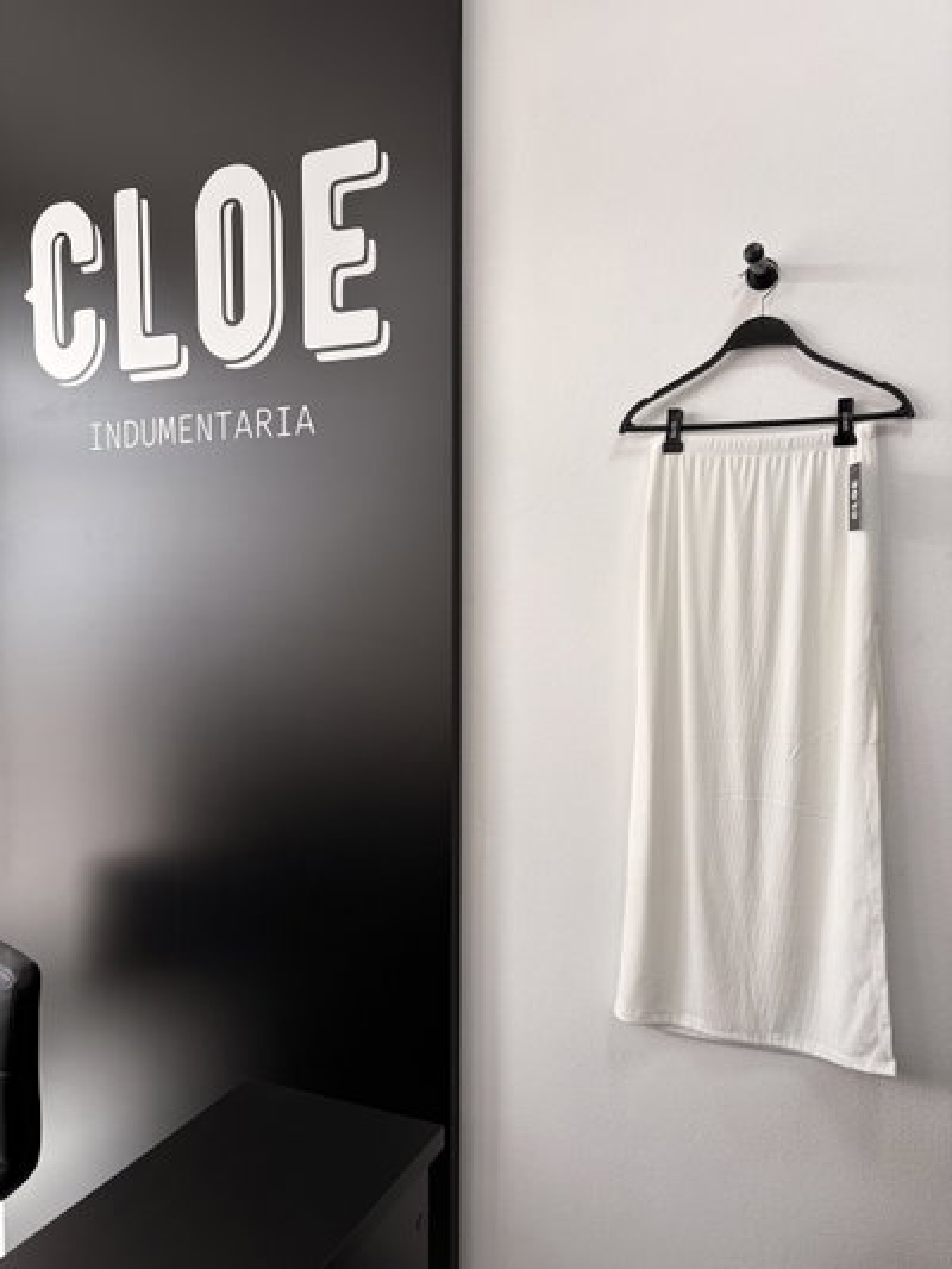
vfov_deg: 67.3
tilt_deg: -2.1
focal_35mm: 26
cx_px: 476
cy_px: 634
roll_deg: -0.8
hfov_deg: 53.1
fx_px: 953
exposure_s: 1/122
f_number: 1.6
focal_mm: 5.96
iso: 40
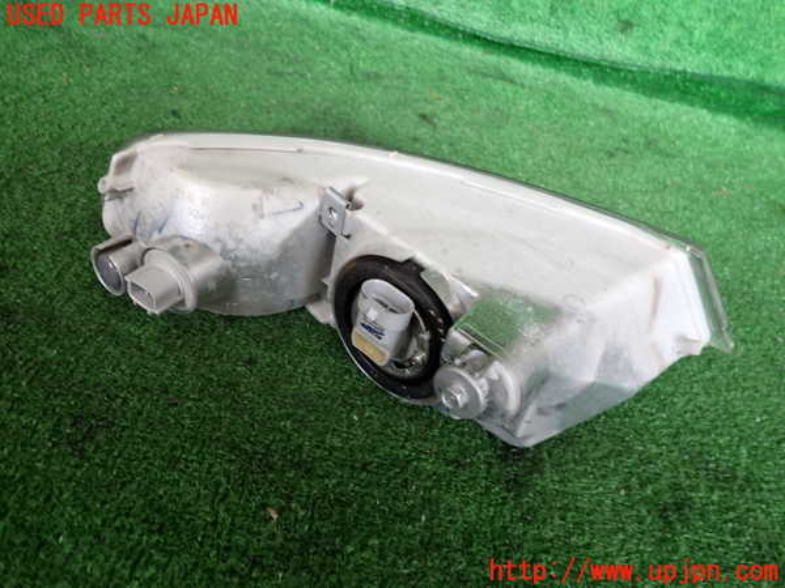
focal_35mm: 30
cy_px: 294
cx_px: 392
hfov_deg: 60.0
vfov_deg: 46.8
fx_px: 680
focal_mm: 5.4
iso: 125
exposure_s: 1/60
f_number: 2.3
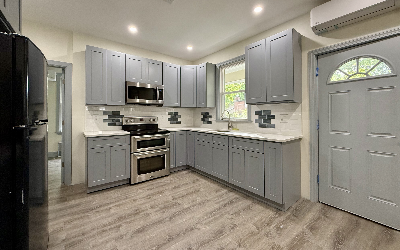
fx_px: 164
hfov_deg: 101.5
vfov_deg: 74.6
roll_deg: -0.1
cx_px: 199
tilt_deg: +1.1
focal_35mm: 15
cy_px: 114
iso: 320
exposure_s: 1/99
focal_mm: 2.22
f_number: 2.2
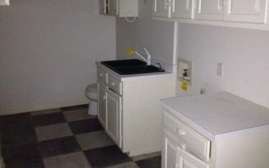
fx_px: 315
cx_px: 125
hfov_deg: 46.2
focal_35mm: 43
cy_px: 62
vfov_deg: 29.7
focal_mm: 4.28
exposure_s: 1/16
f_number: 2.4
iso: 500
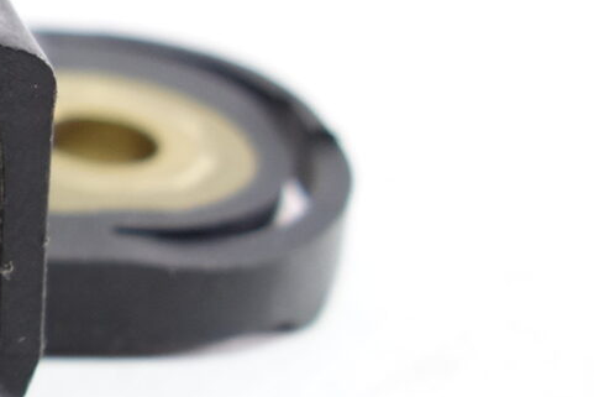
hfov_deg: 11.6
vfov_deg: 9.2
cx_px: -771
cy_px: 40
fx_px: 2459
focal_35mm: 149
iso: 125
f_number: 3.5
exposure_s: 1/13
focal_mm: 10.4
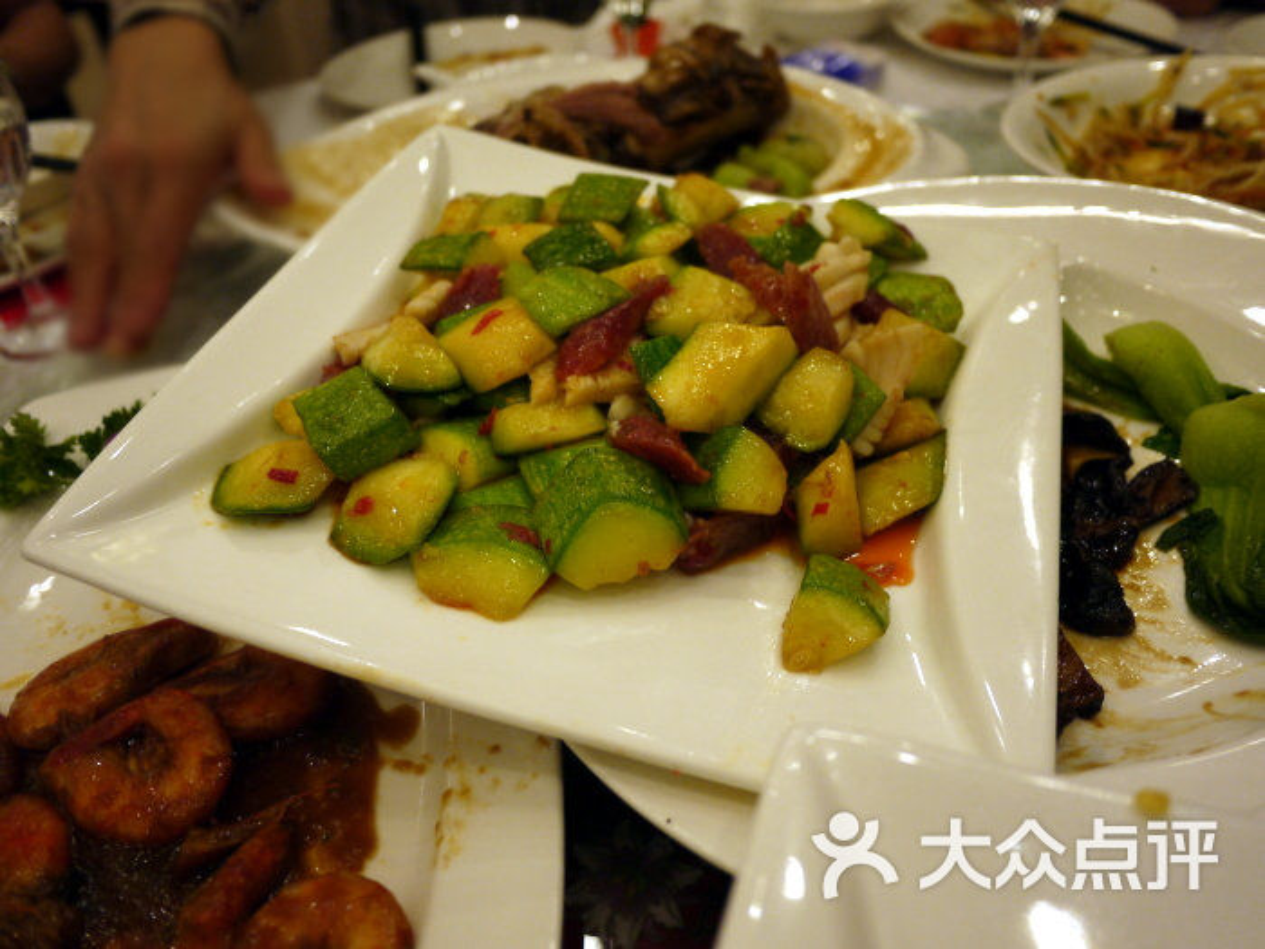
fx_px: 1023
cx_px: 632
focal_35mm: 28
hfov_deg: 63.4
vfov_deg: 49.7
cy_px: 474
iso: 500
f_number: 2.5
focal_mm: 14
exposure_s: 1/125
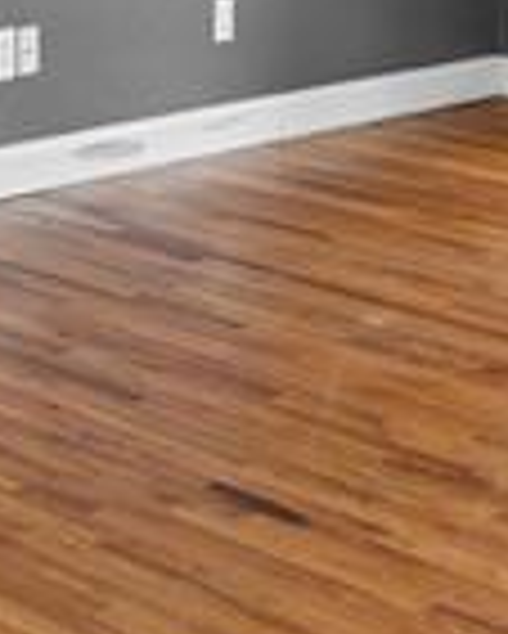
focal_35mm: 109
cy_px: -292
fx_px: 2046
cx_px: -337
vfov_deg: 16.2
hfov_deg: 13.1
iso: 200
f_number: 6.3
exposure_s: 1/2.5
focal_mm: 16
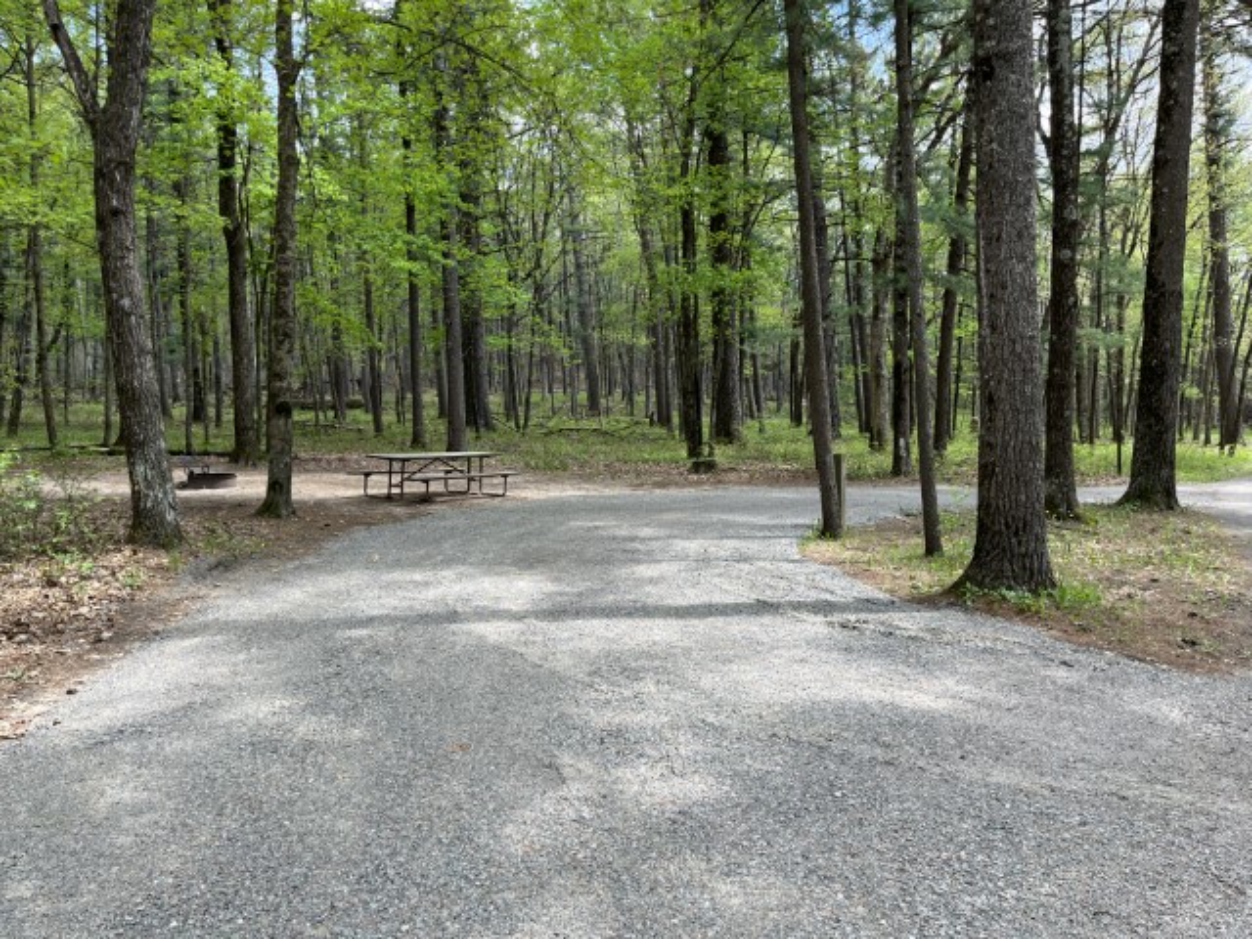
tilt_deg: -1.3
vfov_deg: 53.1
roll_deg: +1.0
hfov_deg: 67.3
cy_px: 470
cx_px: 626
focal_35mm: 26
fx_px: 940
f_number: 1.6
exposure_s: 1/234
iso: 40
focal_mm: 5.1
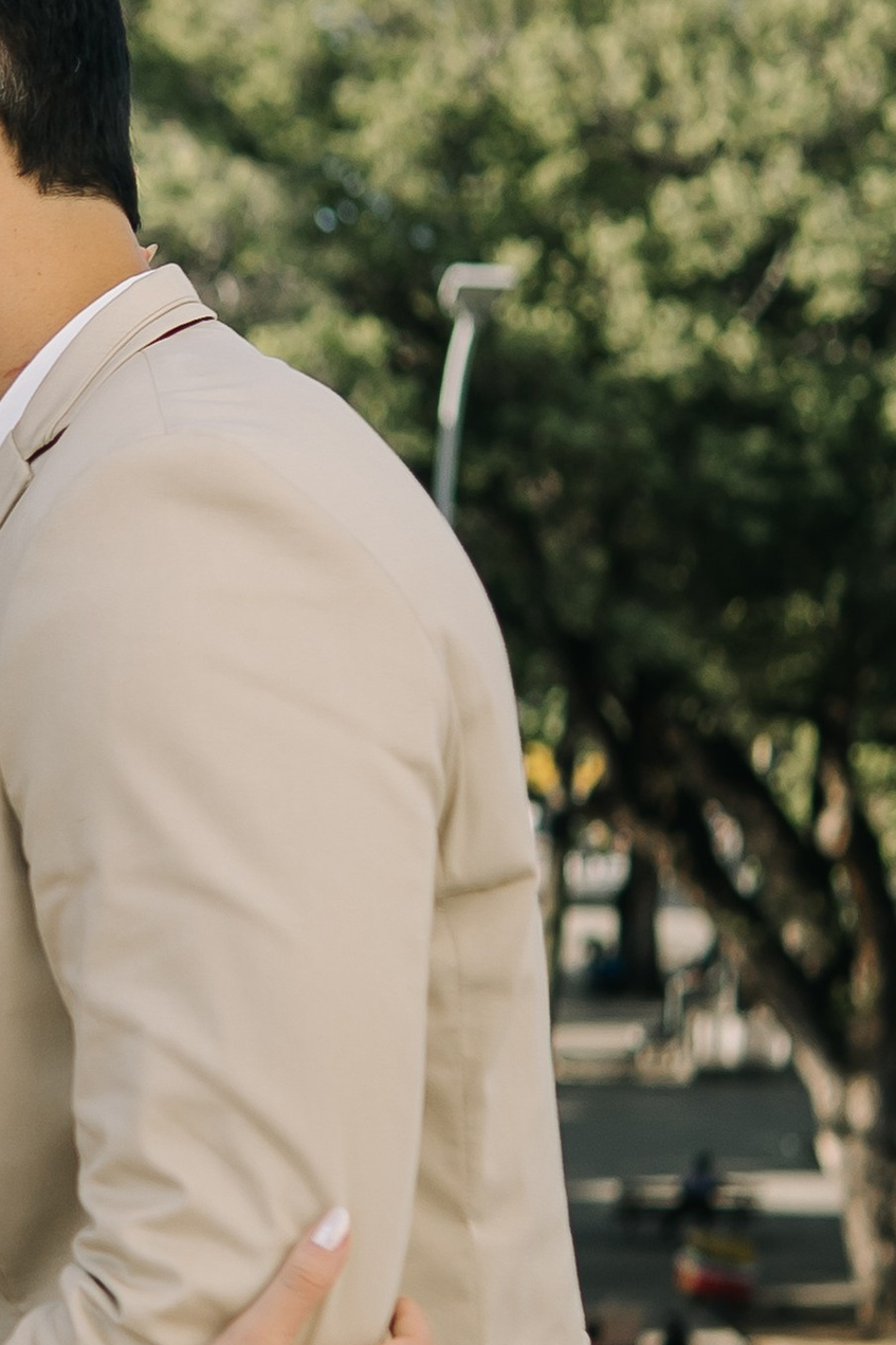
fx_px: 5078
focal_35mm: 136
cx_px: -90
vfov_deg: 15.1
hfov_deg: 10.0
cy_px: 616
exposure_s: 1/800
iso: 100
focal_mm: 30
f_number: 2.5
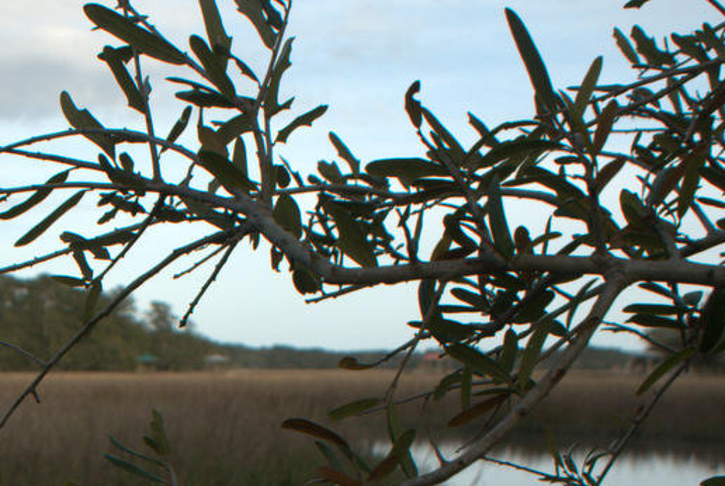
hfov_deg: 21.3
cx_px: 56
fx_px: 1876
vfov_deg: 14.3
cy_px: 596
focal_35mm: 93
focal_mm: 20
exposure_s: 1/160
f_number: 6.3
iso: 100
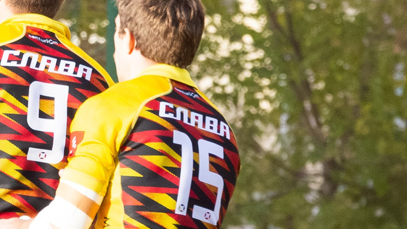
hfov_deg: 1.7
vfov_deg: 0.9
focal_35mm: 1284
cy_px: 305
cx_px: -375
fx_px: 13861
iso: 1600
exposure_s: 1/1600
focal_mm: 200
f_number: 7.1
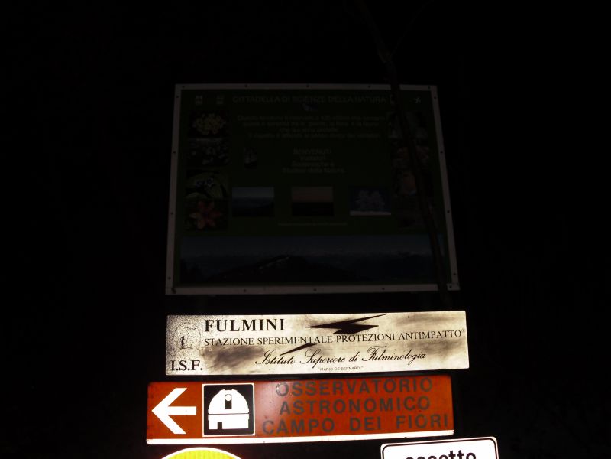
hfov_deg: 51.4
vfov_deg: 39.7
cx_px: 306
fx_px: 635
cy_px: 230
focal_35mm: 36
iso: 200
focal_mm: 6.3
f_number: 3.1
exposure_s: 1/60
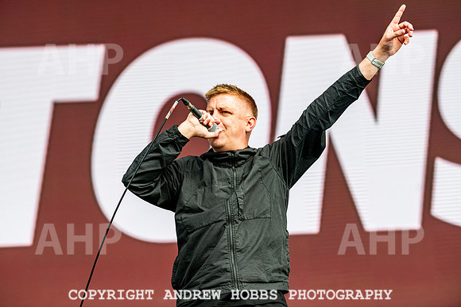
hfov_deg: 13.7
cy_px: 154
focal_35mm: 150
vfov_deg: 9.2
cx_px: 230
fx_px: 1921
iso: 400
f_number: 4.5
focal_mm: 150
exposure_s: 1/3200
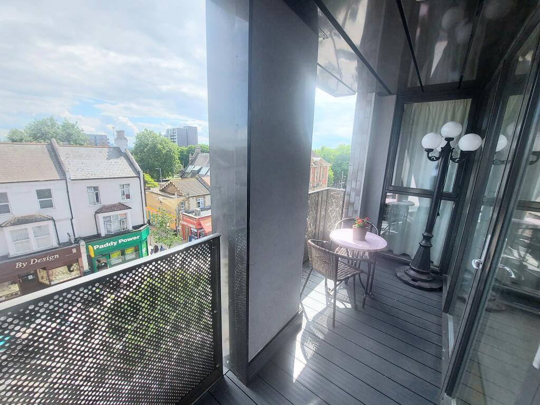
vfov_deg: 89.9
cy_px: 202
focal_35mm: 13
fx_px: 203
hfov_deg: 106.2
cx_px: 270
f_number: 2.2
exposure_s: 1/476
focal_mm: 1.74
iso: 50
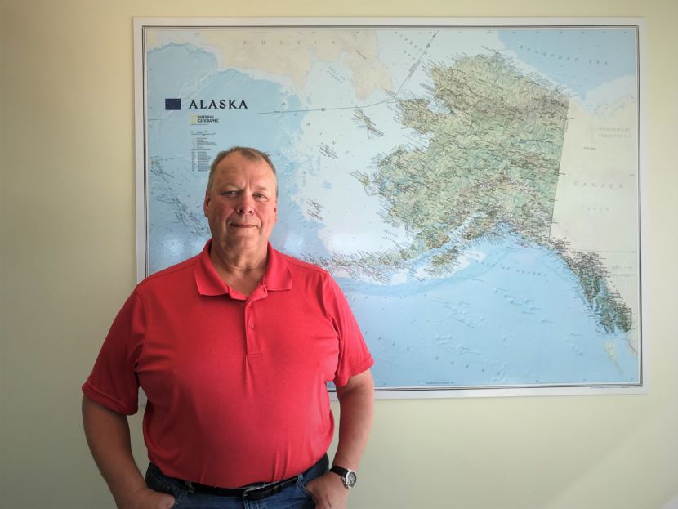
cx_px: 339
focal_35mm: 28
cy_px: 254
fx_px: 549
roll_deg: +0.7
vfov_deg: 49.8
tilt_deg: +1.0
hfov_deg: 63.4
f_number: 1.8
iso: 20
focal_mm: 3.99
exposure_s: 1/248
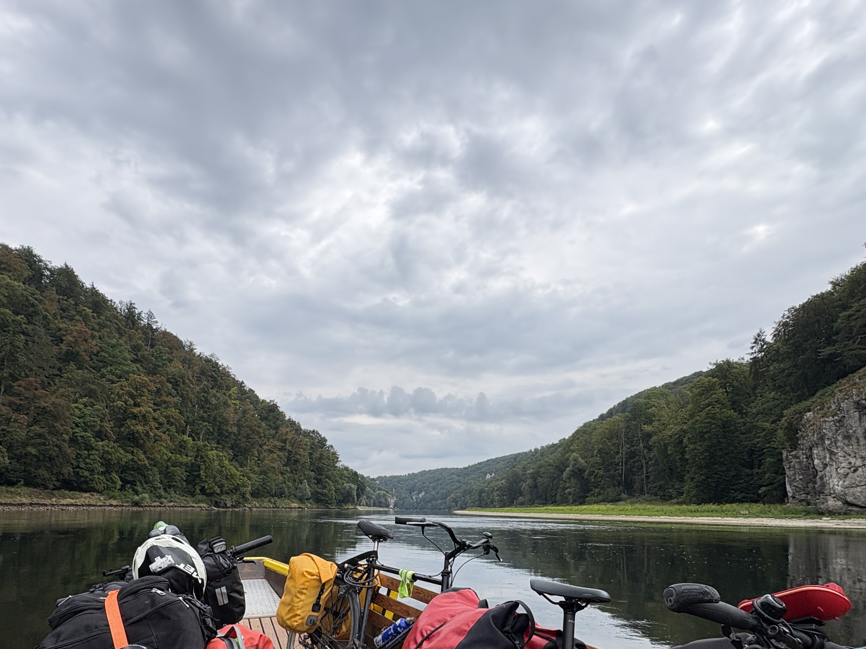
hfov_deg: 78.9
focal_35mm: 21
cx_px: 408
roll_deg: -1.2
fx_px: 525
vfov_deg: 60.4
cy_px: 478
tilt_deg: +4.1
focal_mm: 2.22
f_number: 2.2
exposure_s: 1/1600
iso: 50
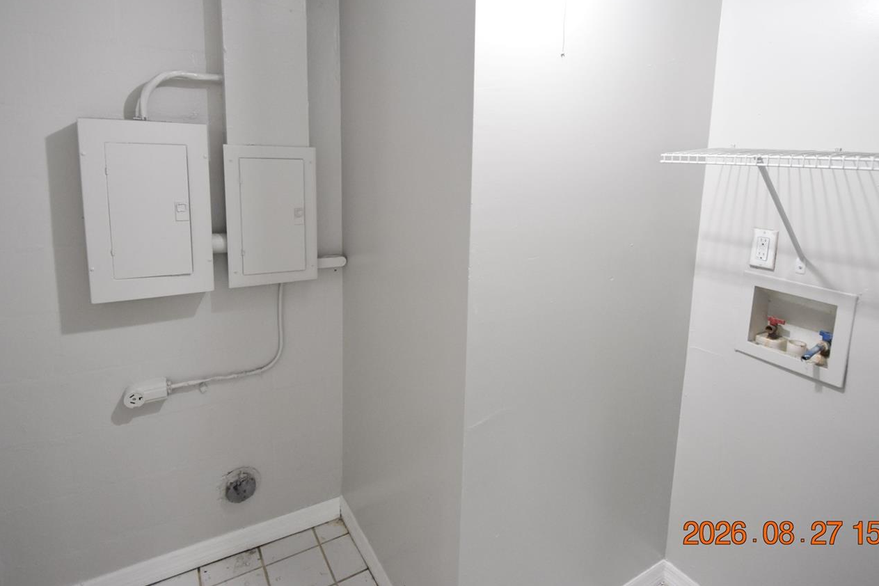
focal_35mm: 19
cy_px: 218
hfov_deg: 86.7
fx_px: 464
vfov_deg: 63.6
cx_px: 478
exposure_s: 1/60
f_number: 3.5
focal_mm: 10
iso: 2000
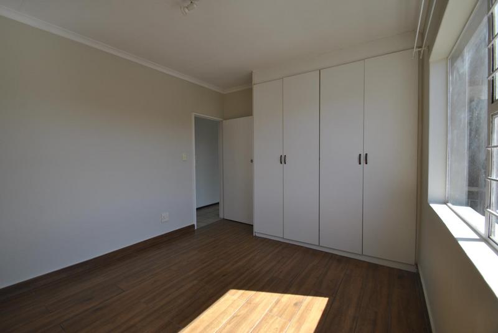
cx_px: 249
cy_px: 166
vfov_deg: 77.4
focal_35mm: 15
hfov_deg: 100.3
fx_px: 208
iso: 100
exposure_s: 1/125
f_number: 5.6
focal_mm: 10
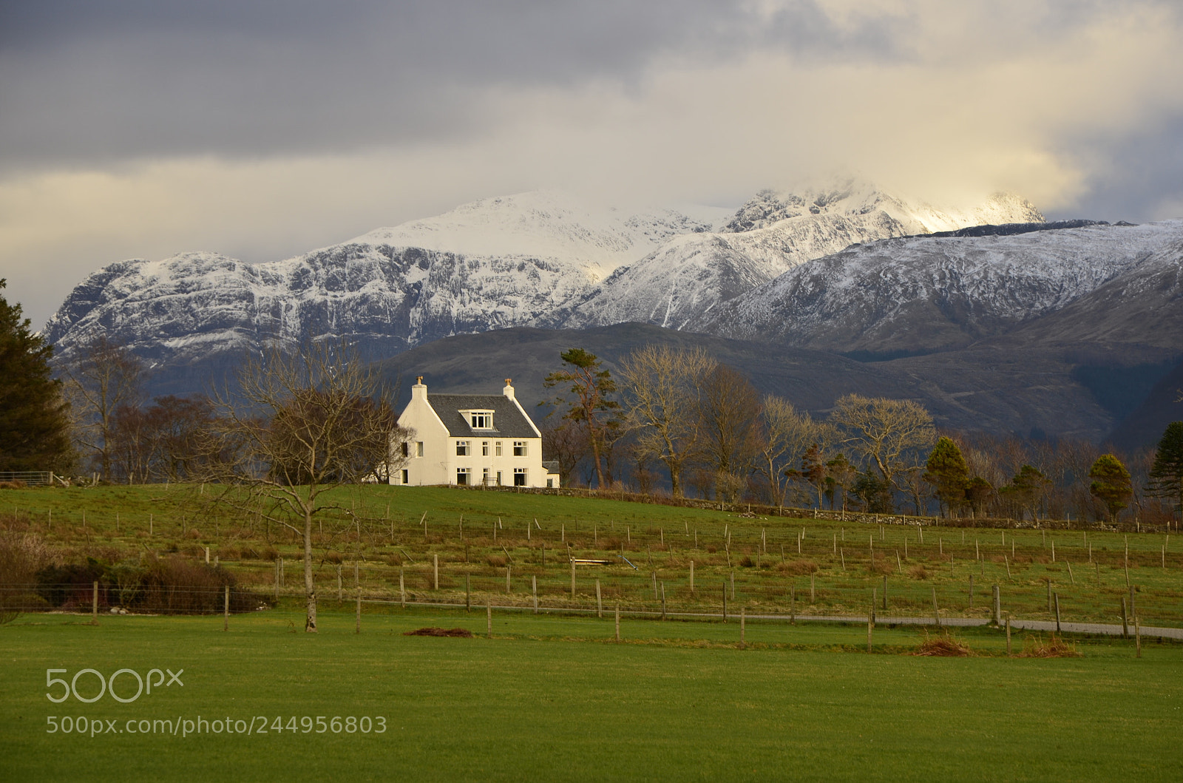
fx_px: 5164
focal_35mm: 158
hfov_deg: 13.1
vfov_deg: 8.7
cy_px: 392
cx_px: 592
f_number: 10
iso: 100
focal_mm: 105
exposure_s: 1/60
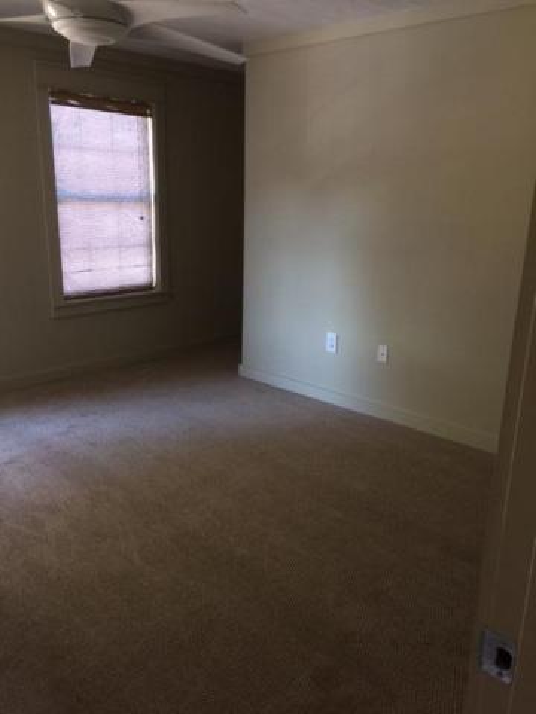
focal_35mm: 29
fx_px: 599
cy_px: 357
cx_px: 268
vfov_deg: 61.7
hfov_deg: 48.2
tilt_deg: -14.1
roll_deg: -0.5
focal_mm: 4.15
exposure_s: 1/15
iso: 64
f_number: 2.2
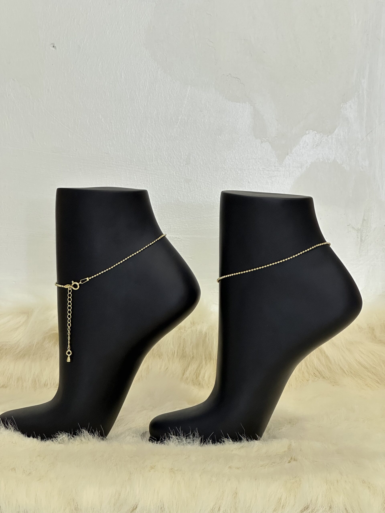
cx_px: 192
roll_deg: -1.3
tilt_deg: -2.1
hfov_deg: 19.1
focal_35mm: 77
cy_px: 256
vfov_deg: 25.3
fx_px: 1142
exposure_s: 1/64
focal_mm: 9
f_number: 2.8
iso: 250
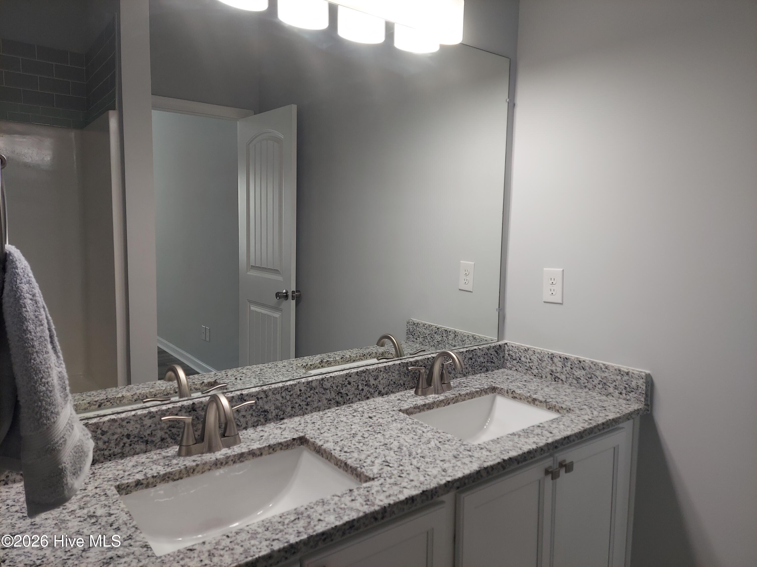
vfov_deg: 56.8
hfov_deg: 71.6
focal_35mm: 24
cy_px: 284
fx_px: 525
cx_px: 378
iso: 100
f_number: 1.8
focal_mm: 5.23
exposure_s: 1/120
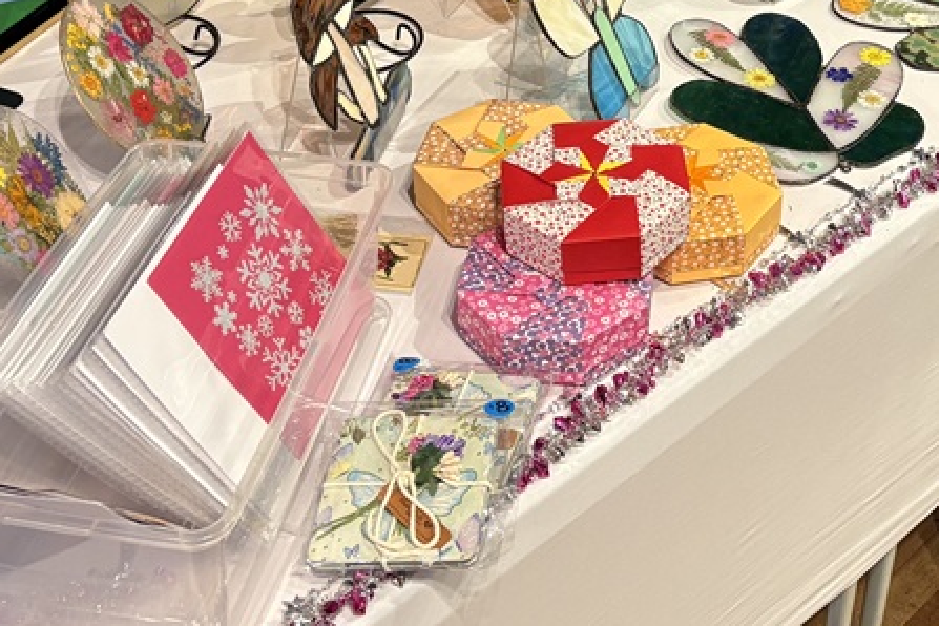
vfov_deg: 20.5
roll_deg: -2.0
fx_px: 1617
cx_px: 672
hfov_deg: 31.9
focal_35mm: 62
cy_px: -128
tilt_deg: -28.3
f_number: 1.6
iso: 160
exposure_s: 1/60
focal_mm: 5.96
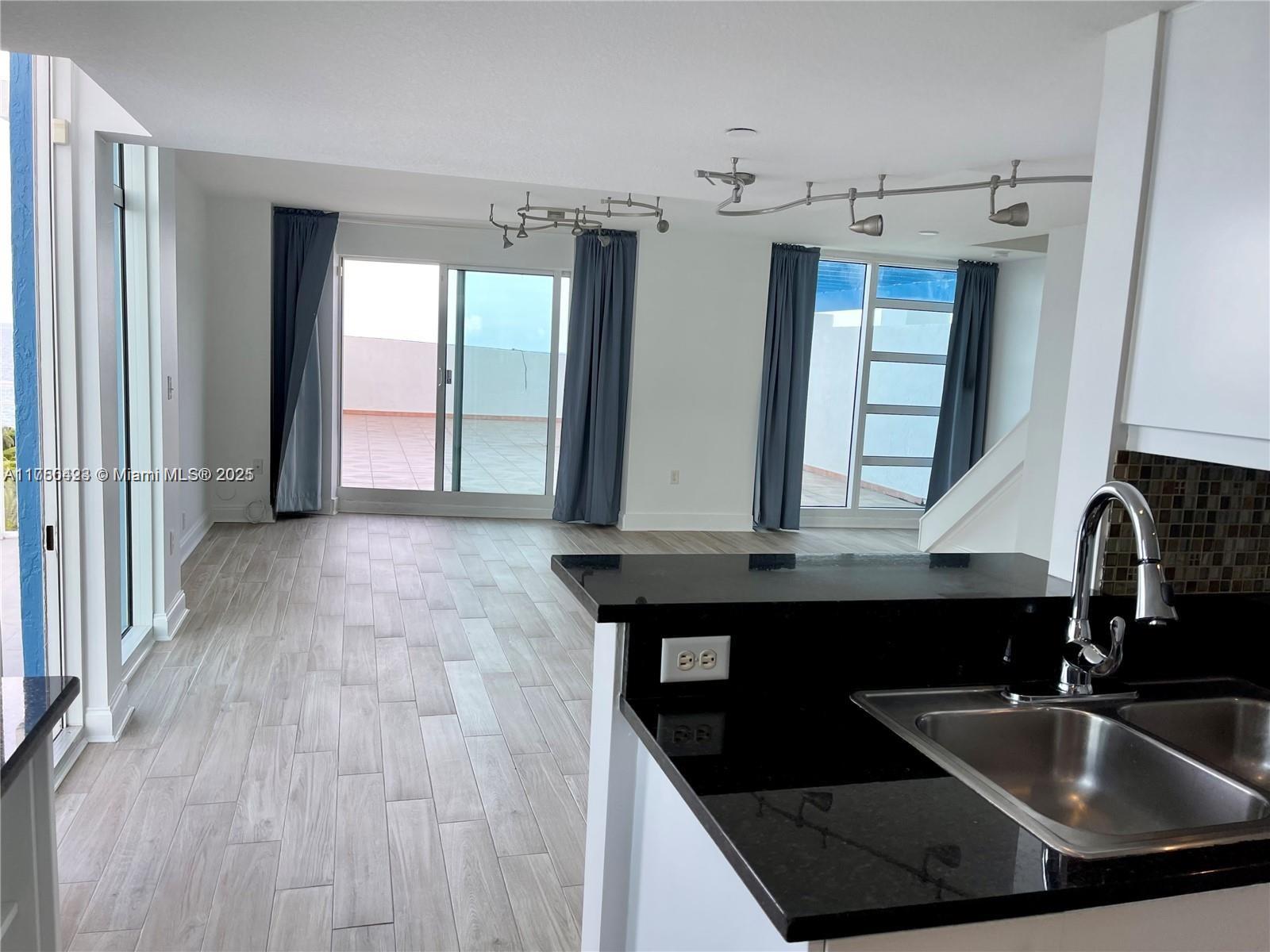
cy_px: 476
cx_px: 635
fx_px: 954
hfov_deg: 67.3
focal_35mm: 26
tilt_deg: -8.8
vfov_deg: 53.1
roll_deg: -2.9
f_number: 1.6
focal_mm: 5.1
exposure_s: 1/284
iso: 32
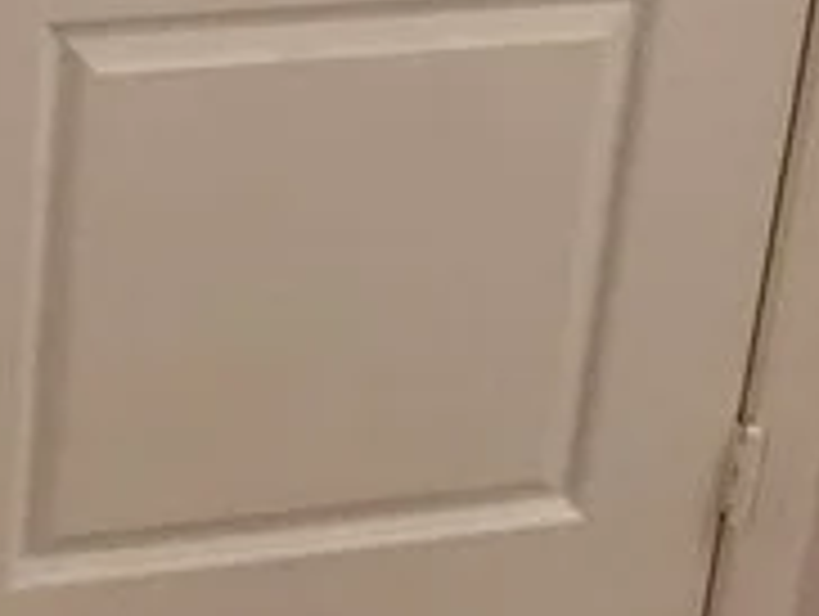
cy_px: -652
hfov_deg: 23.2
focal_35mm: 73
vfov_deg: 15.6
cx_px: -288
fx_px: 1729
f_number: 2.2
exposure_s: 1/60
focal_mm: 1.7
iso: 320
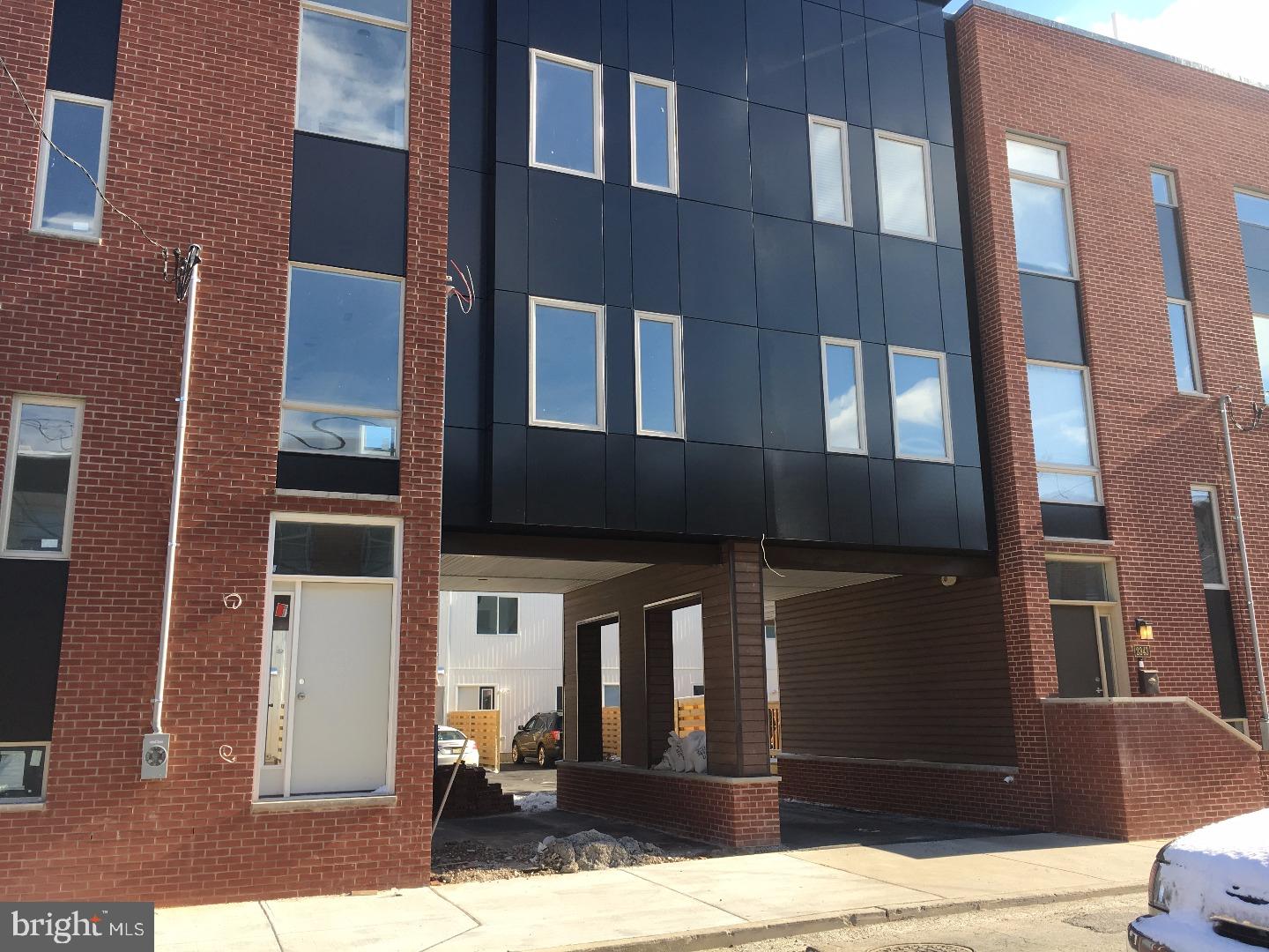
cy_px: 476
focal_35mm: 29
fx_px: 1063
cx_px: 634
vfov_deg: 48.2
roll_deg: +1.4
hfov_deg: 61.7
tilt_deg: +12.7
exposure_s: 1/582
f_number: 2.2
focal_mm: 4.15
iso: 25
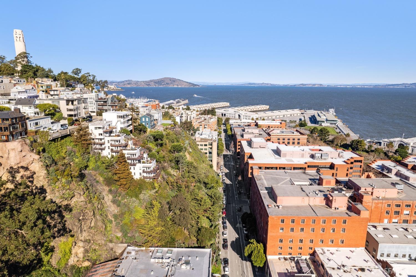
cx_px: 208
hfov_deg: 78.6
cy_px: 138
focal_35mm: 22
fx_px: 254
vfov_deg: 57.2
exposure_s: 1/320
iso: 100
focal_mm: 8.38
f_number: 2.8
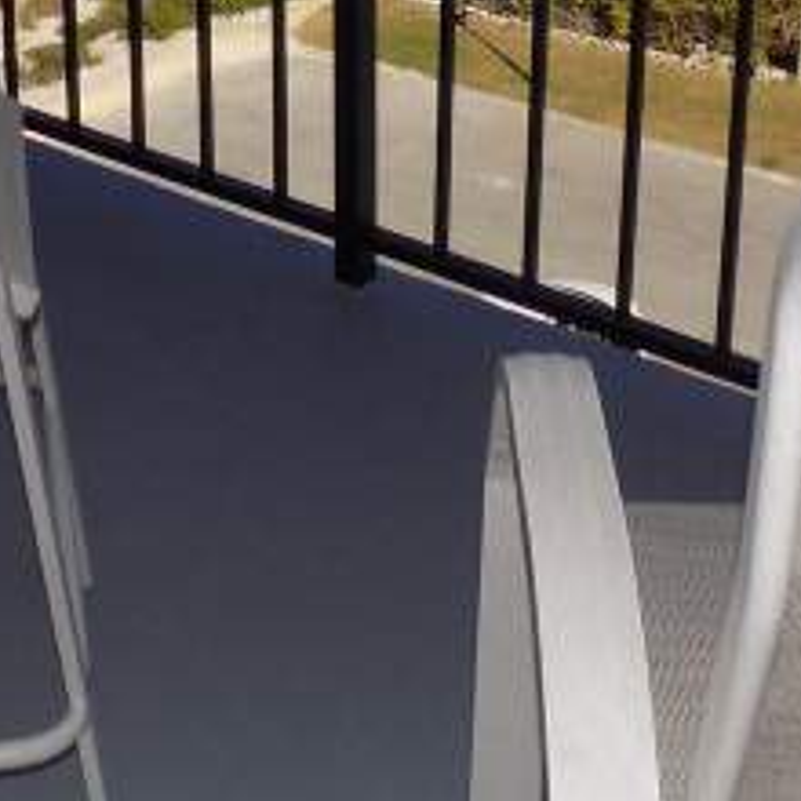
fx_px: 1937
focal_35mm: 74
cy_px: -197
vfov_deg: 21.5
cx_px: 393
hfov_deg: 23.4
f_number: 3.1
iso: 80
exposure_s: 1/1500
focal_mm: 4
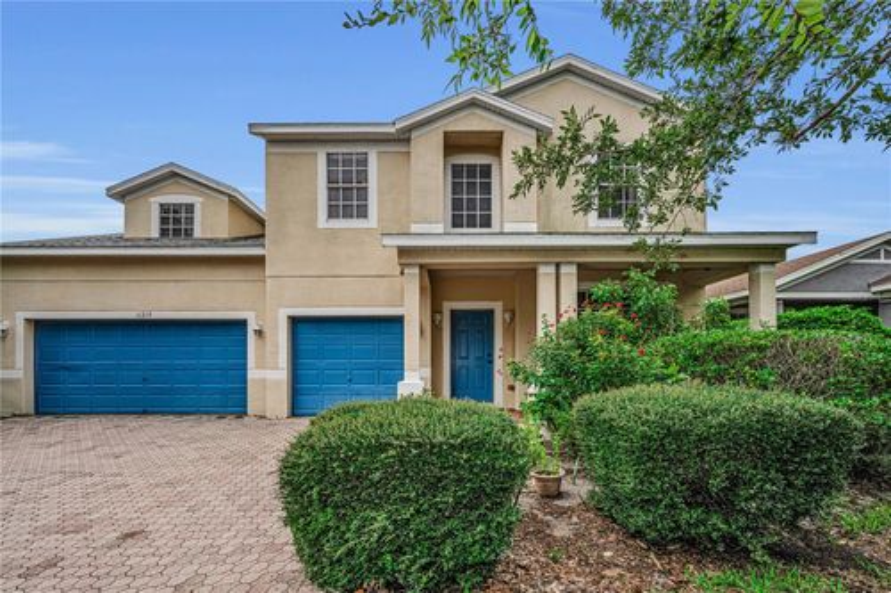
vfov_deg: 81.2
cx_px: 446
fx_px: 346
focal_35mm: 14
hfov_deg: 104.3
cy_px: 296
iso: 125
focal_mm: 14
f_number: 10
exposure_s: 1/160
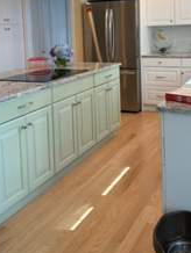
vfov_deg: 41.3
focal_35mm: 44
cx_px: 108
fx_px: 323
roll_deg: +1.2
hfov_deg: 32.9
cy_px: 56
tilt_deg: -4.7
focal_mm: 6.76
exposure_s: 1/227
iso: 160
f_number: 1.78
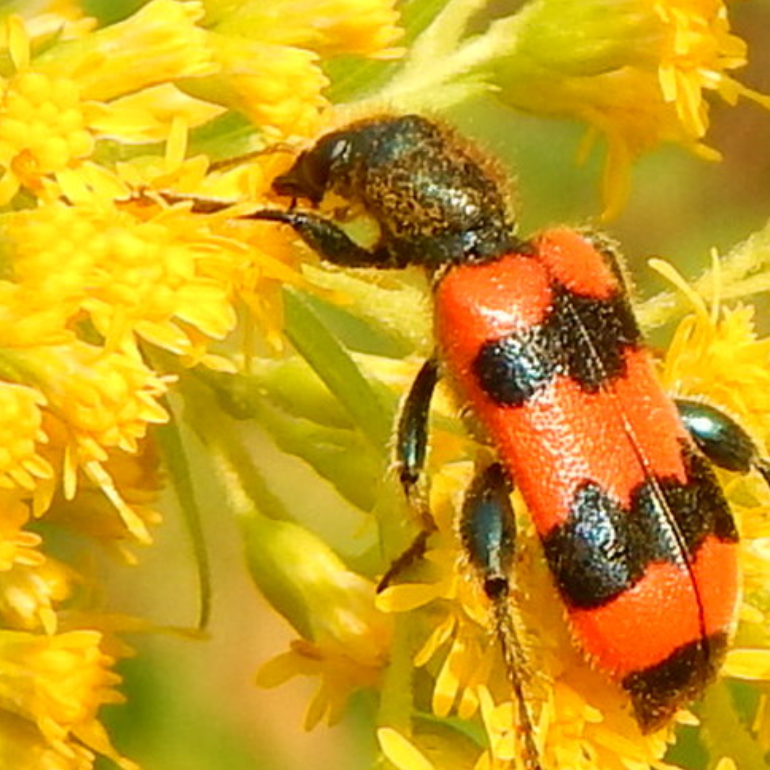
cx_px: 540
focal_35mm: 67
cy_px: 380
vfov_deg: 25.7
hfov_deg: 25.5
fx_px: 1686
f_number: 3.6
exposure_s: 1/500
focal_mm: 7.7
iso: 125
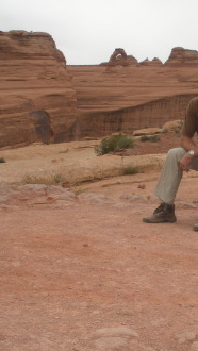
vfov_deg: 27.8
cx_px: 215
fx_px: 708
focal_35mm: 76
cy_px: 156
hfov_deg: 15.5
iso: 88
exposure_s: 1/486
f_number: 5.6
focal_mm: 6.3
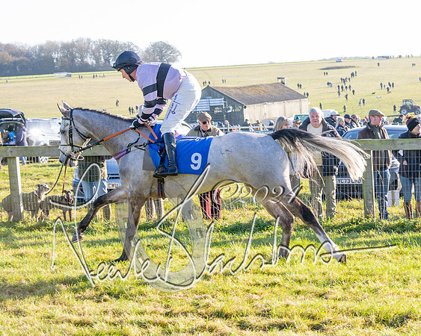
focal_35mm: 81
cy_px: 208
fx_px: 1012
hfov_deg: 23.1
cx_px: 351
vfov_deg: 18.8
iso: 640
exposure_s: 1/1000
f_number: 4
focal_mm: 35
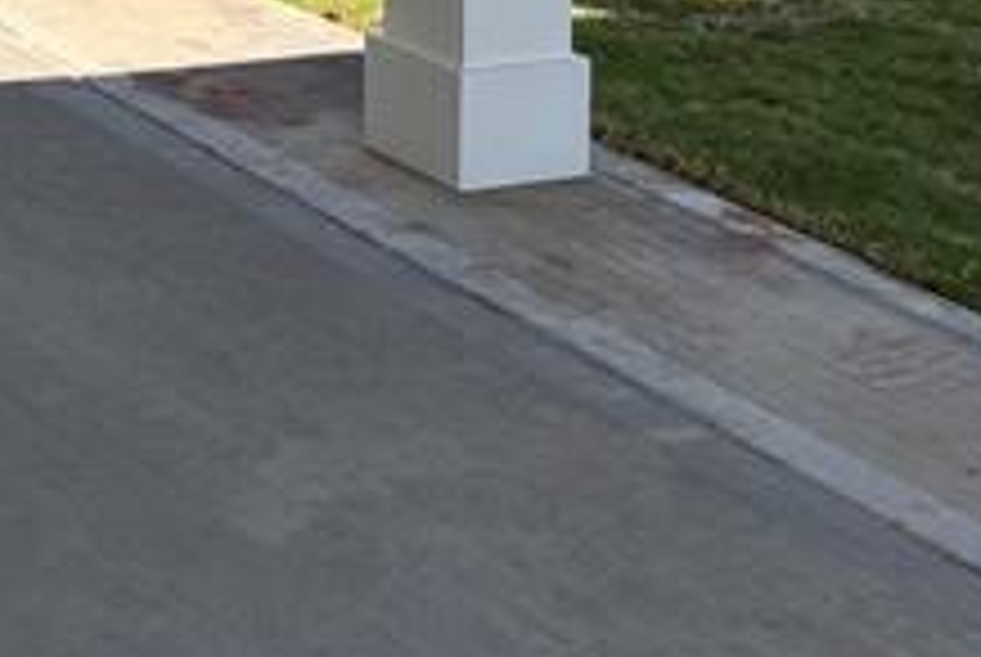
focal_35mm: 117
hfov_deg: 16.2
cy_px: -729
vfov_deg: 10.6
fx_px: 3193
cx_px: -400
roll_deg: +0.5
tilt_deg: -3.2
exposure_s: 1/2703
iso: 80
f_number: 1.78
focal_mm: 6.76
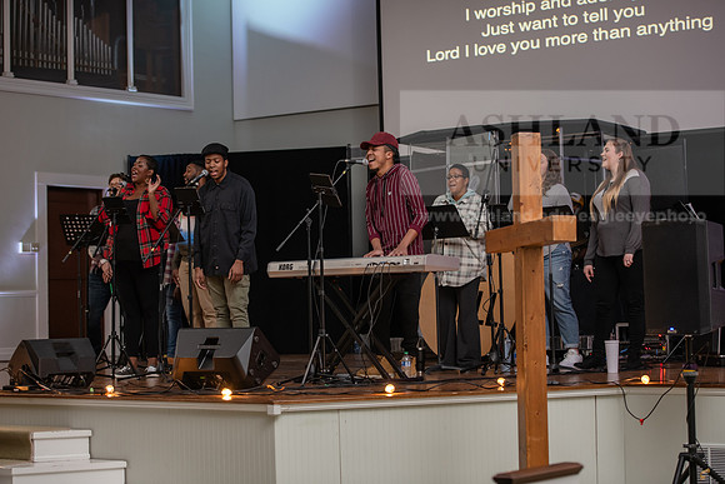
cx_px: 362
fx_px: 1571
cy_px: 242
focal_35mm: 78
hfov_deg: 26.0
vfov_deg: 17.5
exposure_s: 1/40
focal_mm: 78
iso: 800
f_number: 3.2
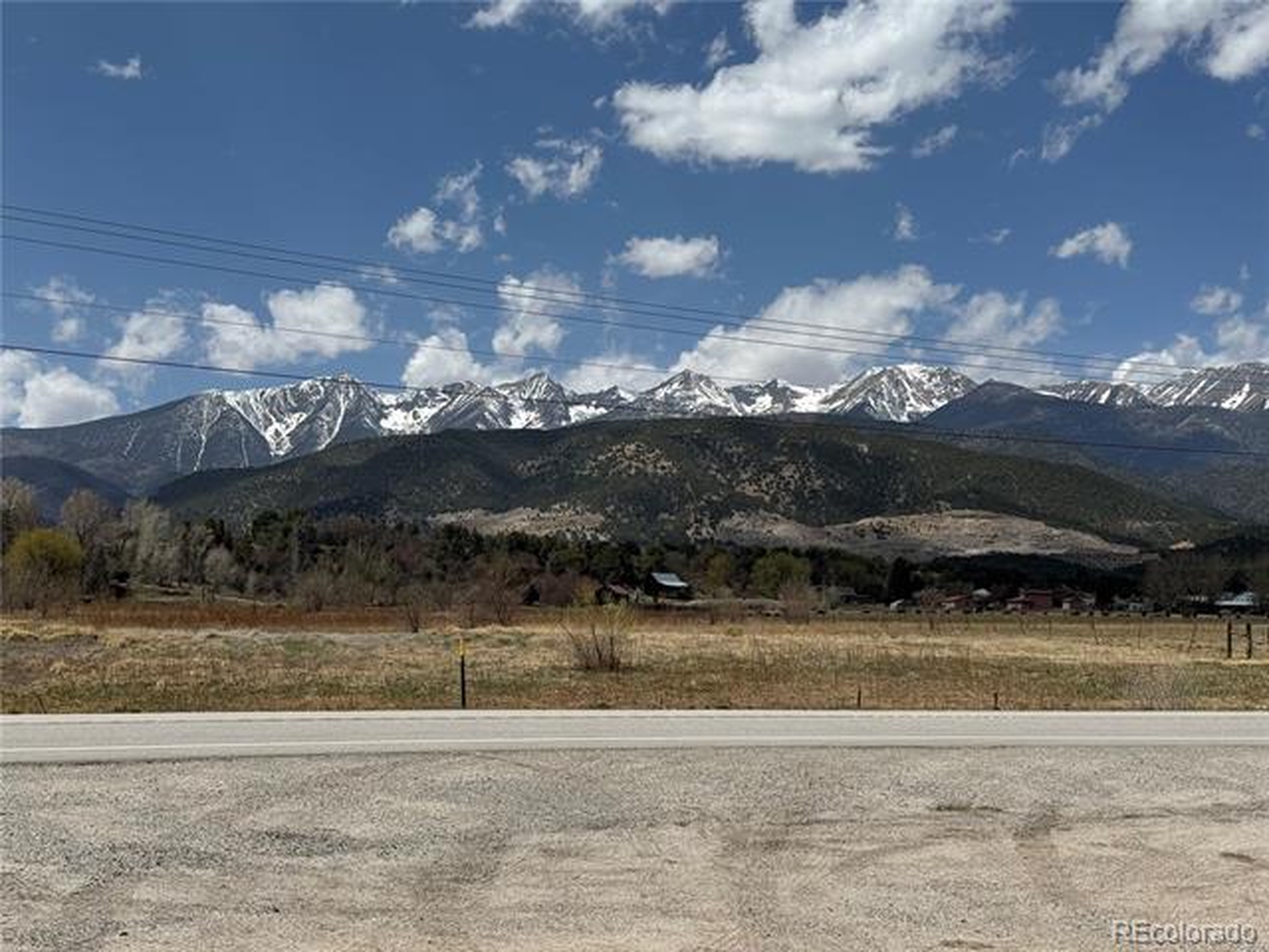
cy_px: 476
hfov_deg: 39.7
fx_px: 1760
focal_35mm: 48
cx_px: 634
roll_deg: -1.4
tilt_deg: +5.2
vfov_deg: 30.3
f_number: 1.78
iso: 64
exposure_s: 1/7092
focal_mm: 6.76
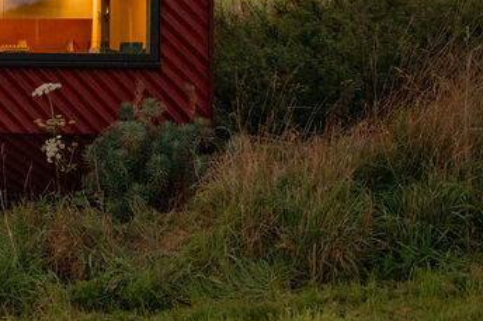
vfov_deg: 15.6
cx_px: -141
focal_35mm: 86
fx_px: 1153
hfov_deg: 21.4
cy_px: 3
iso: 1600
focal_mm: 28
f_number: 2.8
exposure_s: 1/320
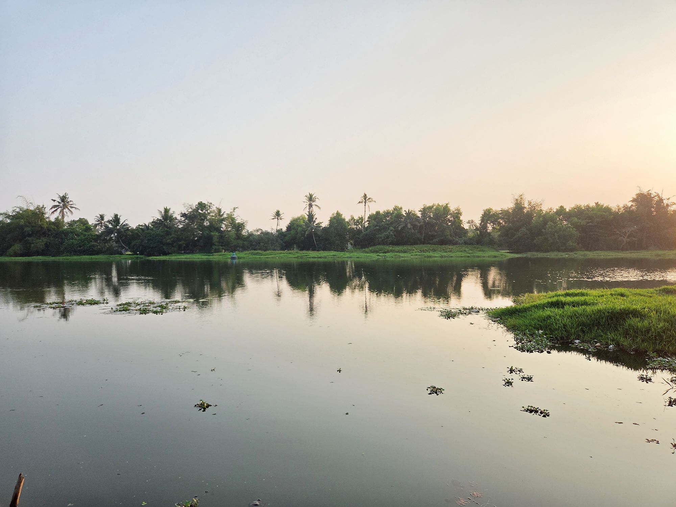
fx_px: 449
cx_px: 338
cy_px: 254
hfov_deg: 73.9
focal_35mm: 23
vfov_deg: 58.9
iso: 80
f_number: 1.8
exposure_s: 1/2259
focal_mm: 5.4
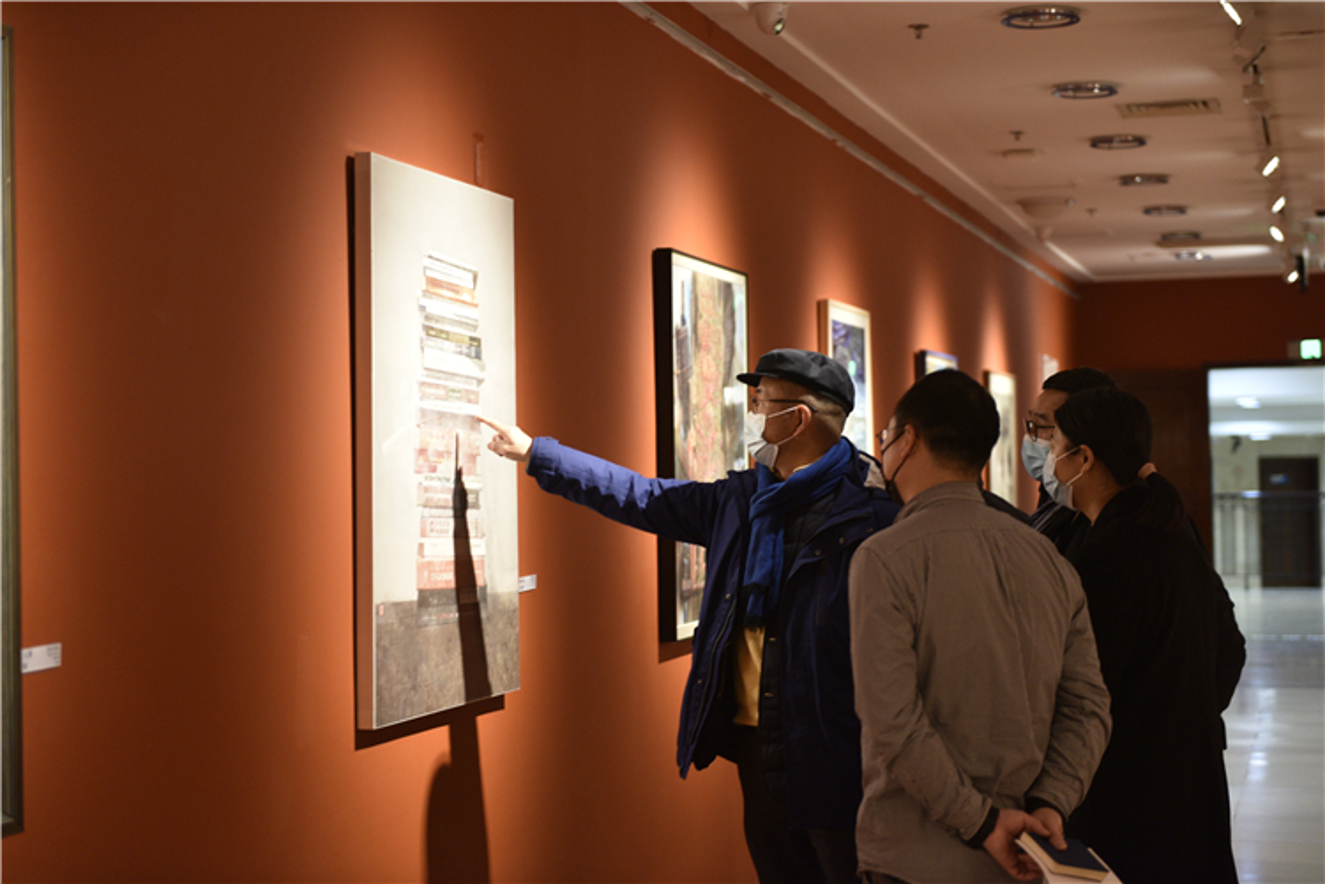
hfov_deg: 32.4
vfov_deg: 21.9
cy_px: 442
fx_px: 2282
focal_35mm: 62
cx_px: 662
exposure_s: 1/60
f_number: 2.8
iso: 1000
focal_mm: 62
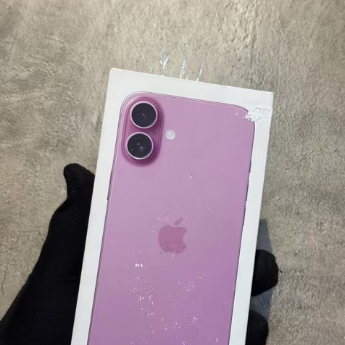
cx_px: 172
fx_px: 643
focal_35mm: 57
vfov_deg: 30.0
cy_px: 204
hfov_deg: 30.0
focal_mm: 6.76
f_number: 1.78
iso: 80
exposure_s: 1/100
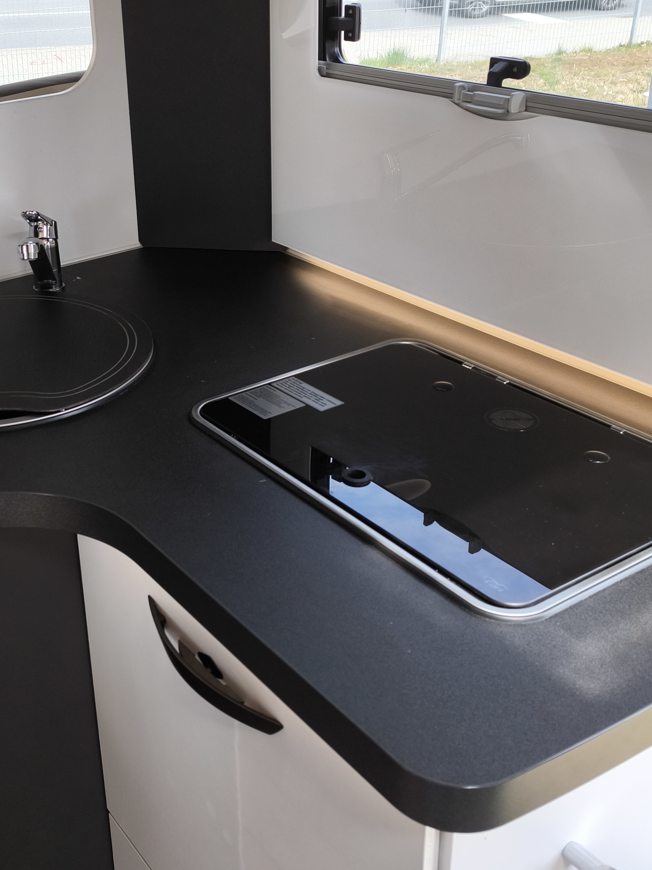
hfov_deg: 33.6
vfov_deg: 44.7
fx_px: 1055
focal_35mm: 42
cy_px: 388
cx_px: 159
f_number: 1.9
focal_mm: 6.92
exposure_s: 1/224
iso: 50
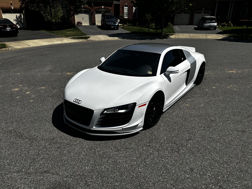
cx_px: 126
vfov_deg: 56.8
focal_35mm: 24
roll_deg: -0.5
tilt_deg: -22.1
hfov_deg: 71.6
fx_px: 175
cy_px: 94
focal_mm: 6.86
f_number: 1.78
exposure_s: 1/9709
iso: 80
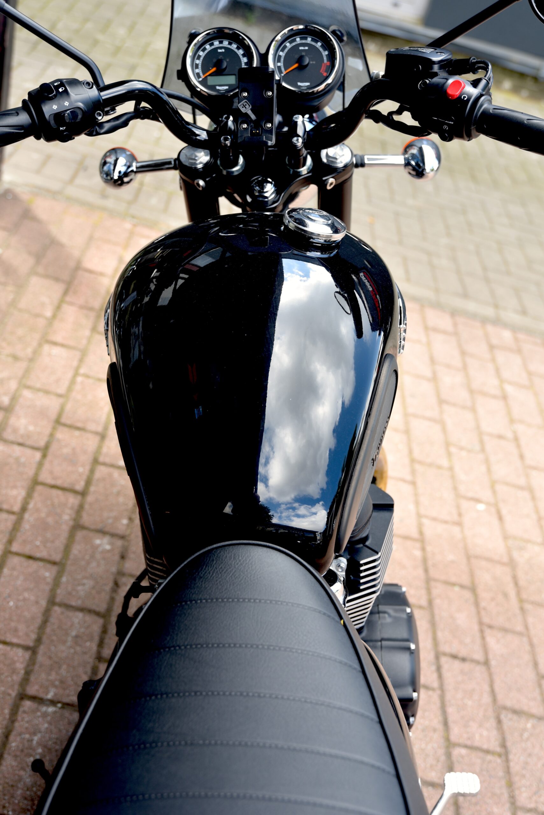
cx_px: 272
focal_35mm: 48
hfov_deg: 28.1
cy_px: 408
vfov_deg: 41.1
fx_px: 1087
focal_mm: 48
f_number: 4.5
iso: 100
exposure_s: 1/80
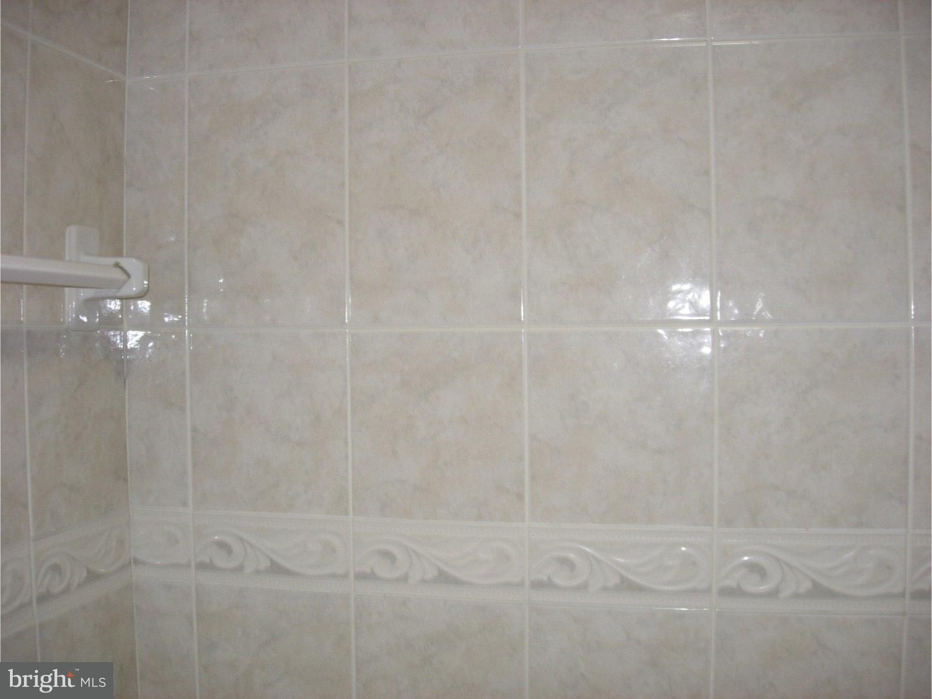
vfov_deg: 37.7
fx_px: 1023
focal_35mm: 38
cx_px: 466
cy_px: 350
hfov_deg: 49.0
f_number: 2.8
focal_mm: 7.8
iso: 79
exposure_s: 1/12.6
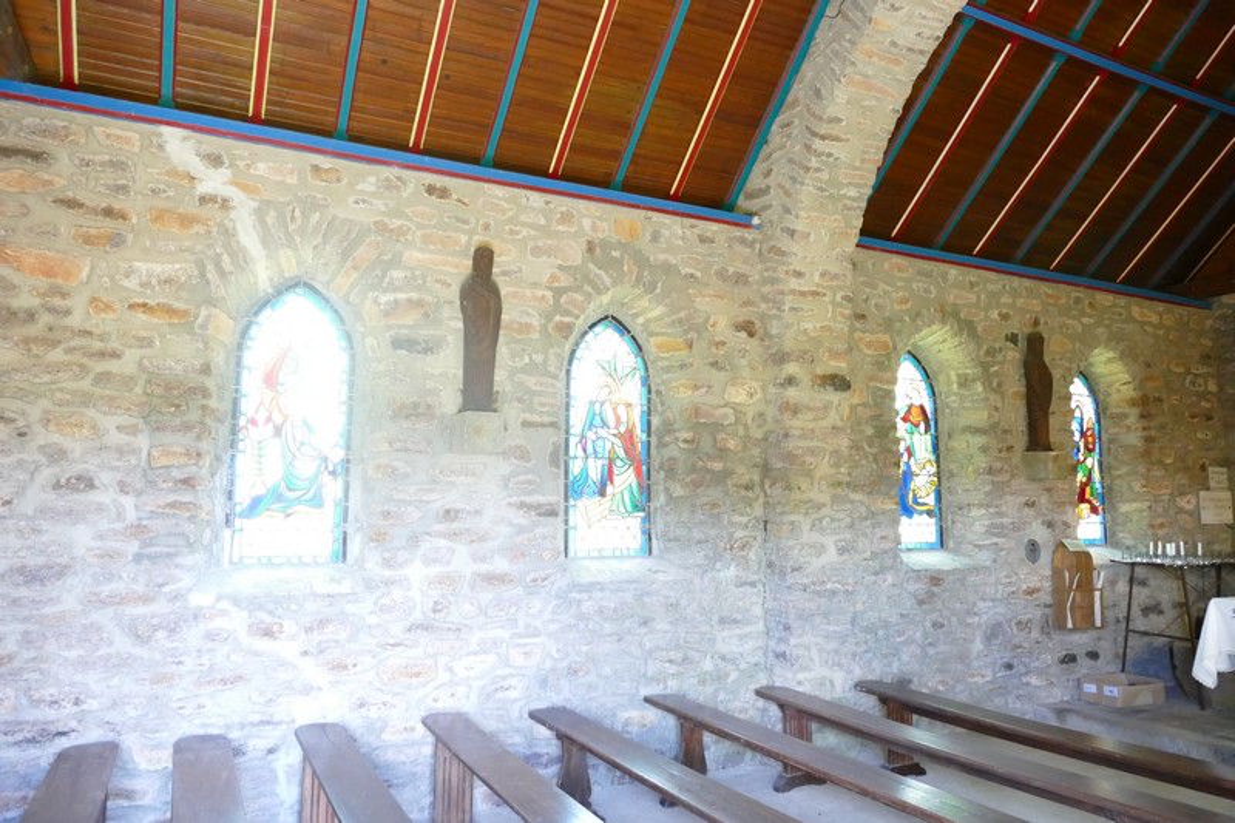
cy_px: 412
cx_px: 618
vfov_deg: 51.3
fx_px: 857
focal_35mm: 25
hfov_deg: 71.5
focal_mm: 9.12
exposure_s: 1/50
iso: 1600
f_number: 2.8
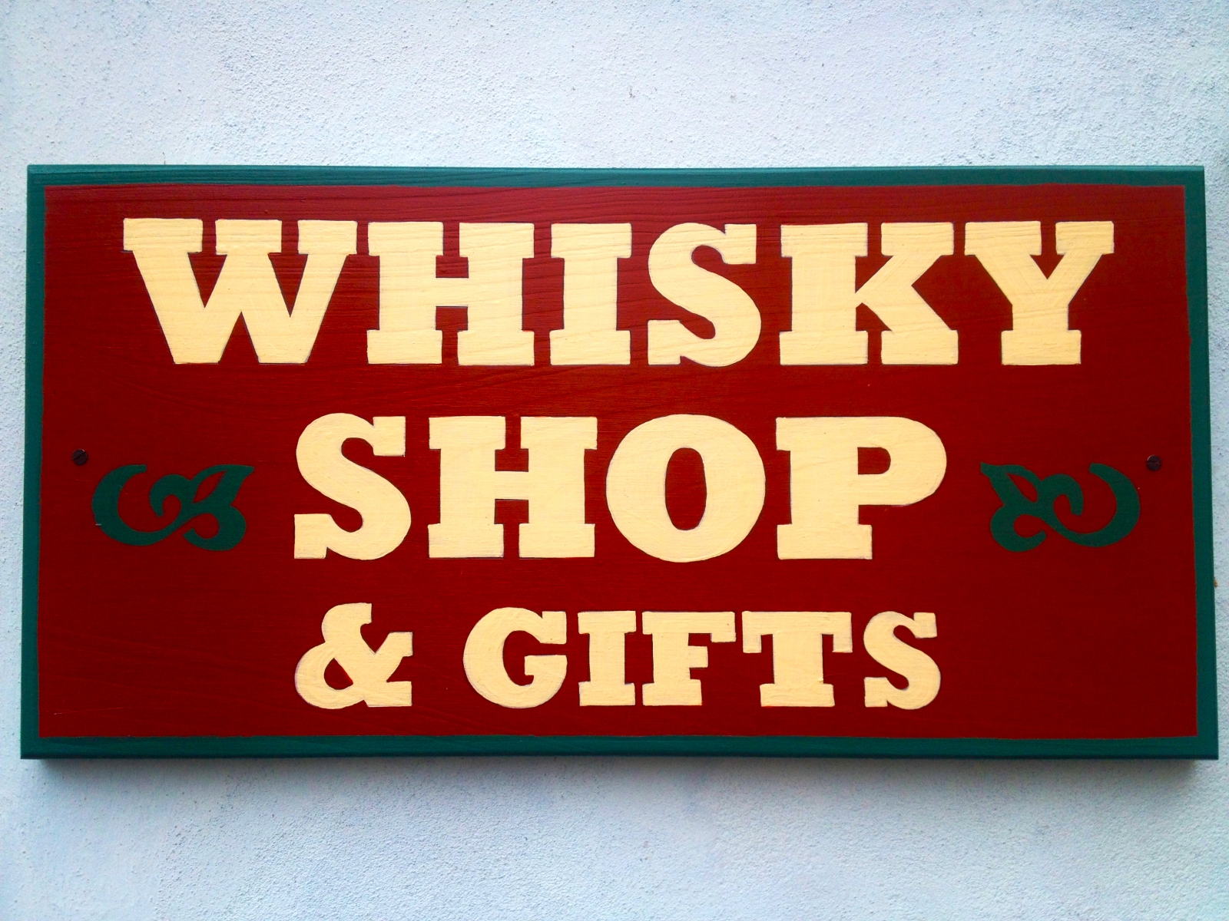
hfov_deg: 52.6
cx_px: 614
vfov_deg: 40.7
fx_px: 1243
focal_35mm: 35
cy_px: 460
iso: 50
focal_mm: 4.28
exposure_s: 1/60
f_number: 2.4
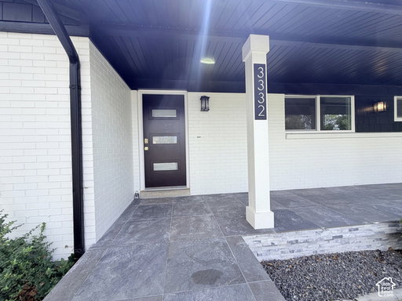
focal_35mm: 14
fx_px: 163
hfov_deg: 102.1
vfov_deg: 85.7
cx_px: 201
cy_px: 150
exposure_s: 1/502
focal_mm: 2.22
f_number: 2.2
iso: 50
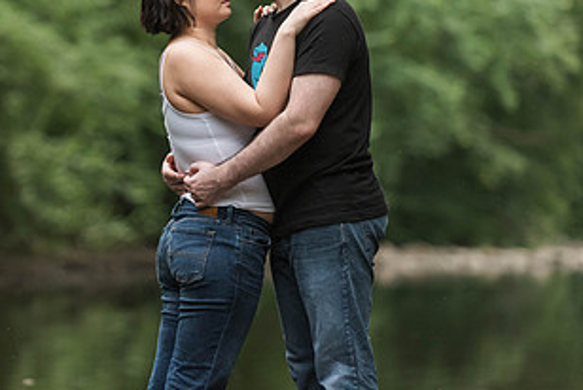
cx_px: 160
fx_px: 4490
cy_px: 26
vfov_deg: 5.0
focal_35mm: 277
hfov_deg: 7.4
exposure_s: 1/640
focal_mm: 140
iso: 1600
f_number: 2.8
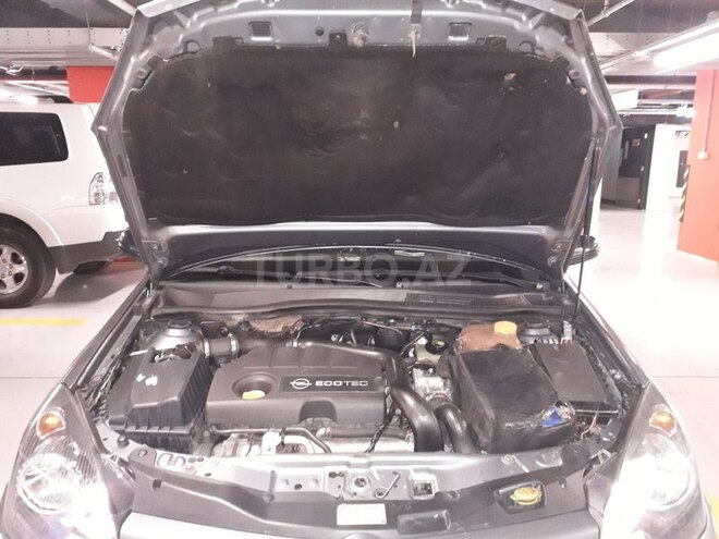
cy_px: 270
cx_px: 360
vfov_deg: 51.4
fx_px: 561
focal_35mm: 27
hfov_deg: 65.3
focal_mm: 3.6
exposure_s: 1/20
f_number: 1.9
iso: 500
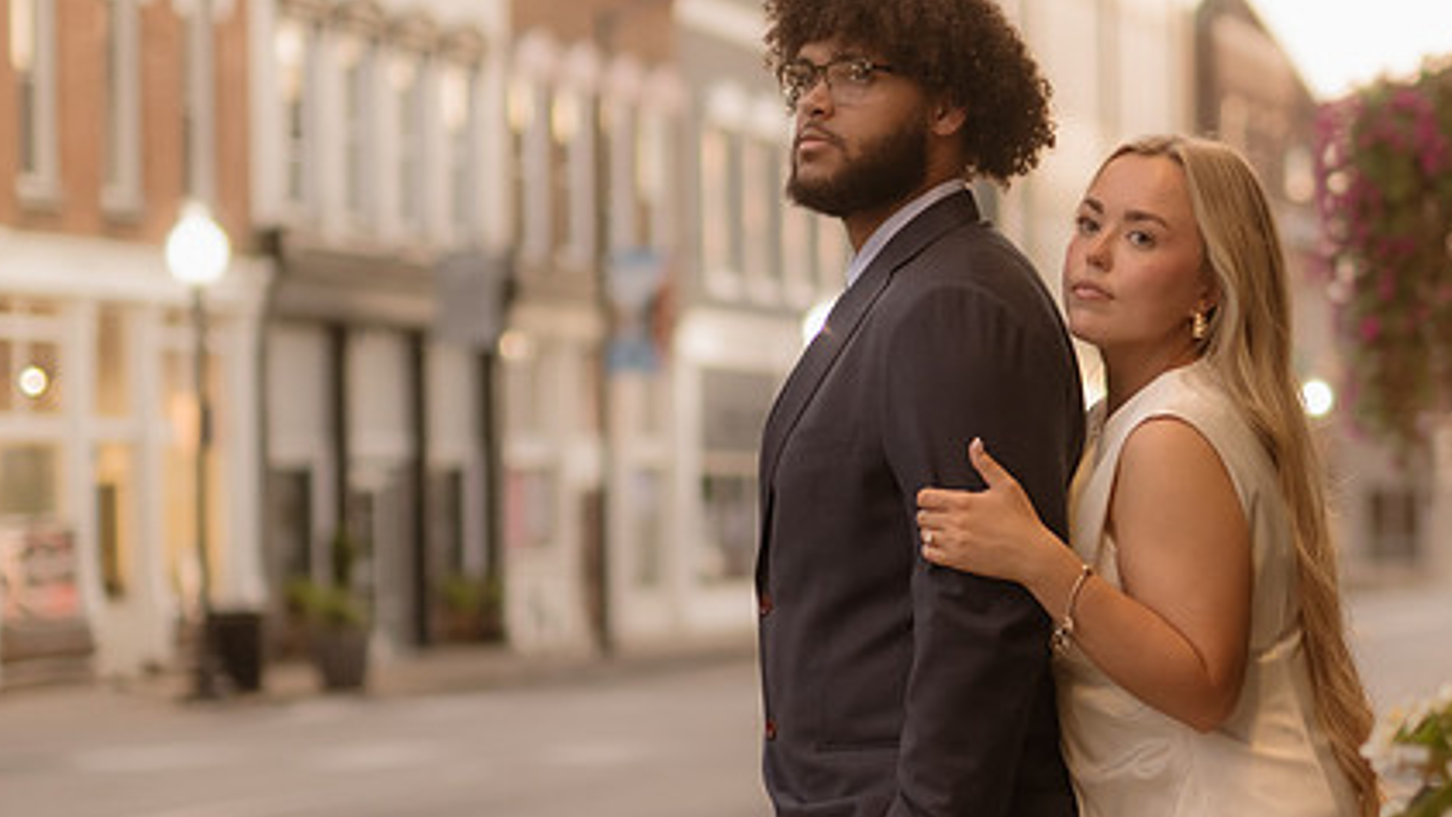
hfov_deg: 17.8
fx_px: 4621
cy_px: 464
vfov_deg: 10.1
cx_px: 844
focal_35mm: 120
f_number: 1.4
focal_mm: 50
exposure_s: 1/100
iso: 500
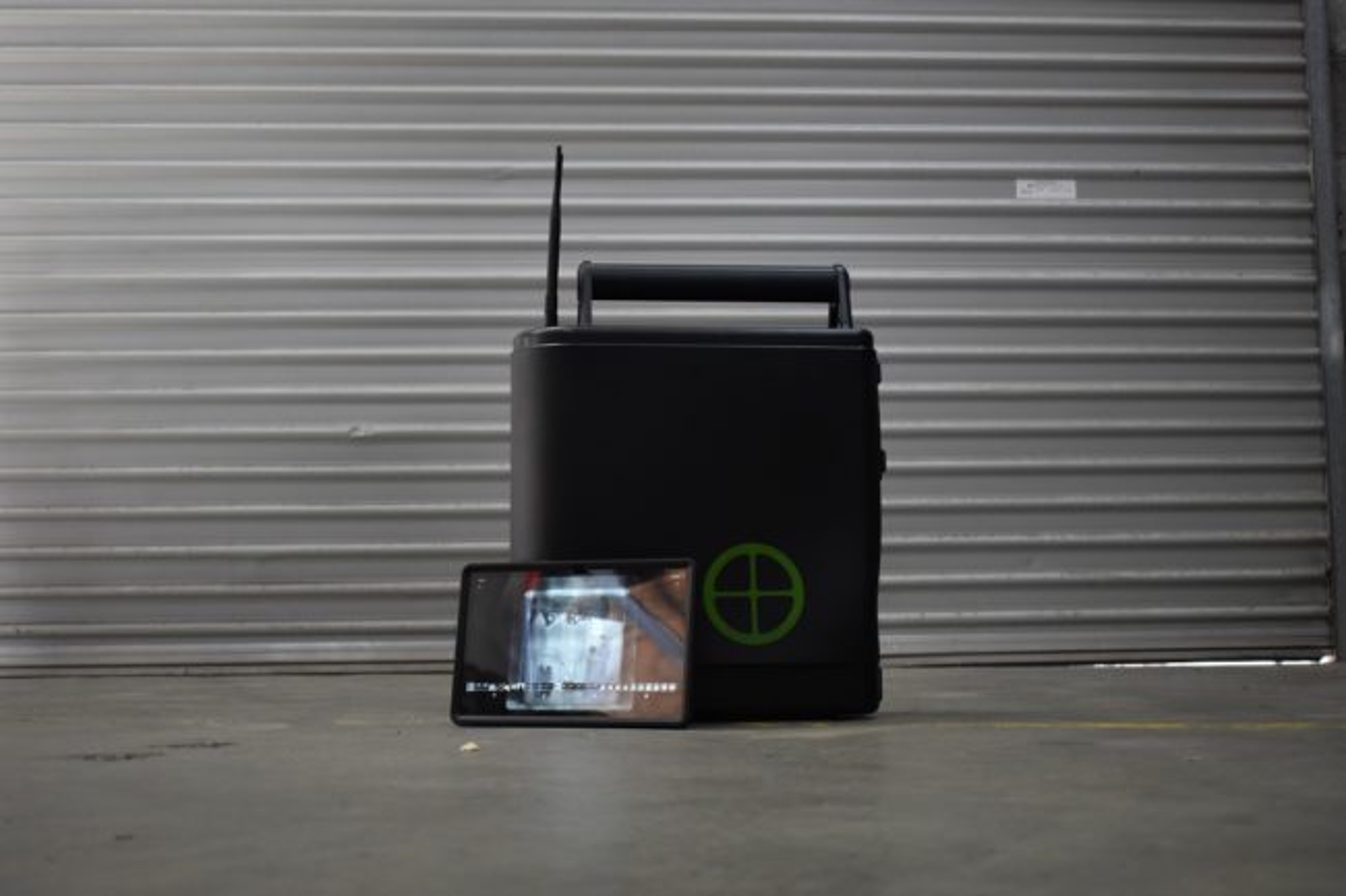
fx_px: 1794
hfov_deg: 41.1
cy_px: 448
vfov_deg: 28.1
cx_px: 673
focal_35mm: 48
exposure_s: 1/125
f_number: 4.5
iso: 1600
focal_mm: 32
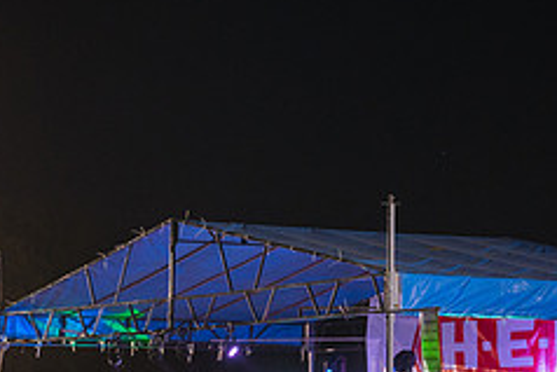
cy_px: 342
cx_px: 363
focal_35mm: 158
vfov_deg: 8.7
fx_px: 2446
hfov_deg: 13.0
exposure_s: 1/25
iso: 2500
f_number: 4
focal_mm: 65
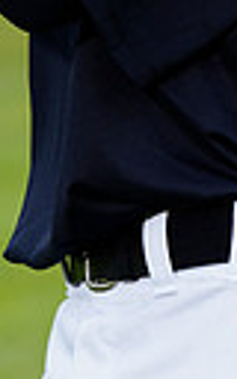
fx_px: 8102
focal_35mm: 784
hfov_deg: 1.7
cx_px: 230
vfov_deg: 2.7
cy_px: -213
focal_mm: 170
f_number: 6.3
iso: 100
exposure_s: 1/250
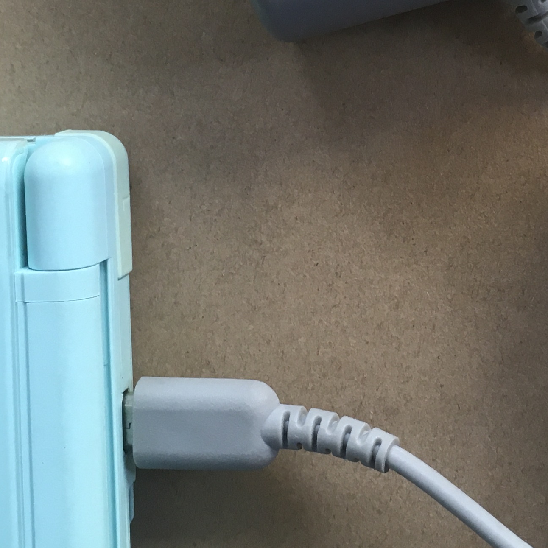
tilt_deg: -81.3
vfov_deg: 21.3
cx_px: 454
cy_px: 78
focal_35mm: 80
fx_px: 1433
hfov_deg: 21.3
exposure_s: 1/33
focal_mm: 4.15
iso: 40
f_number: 2.2
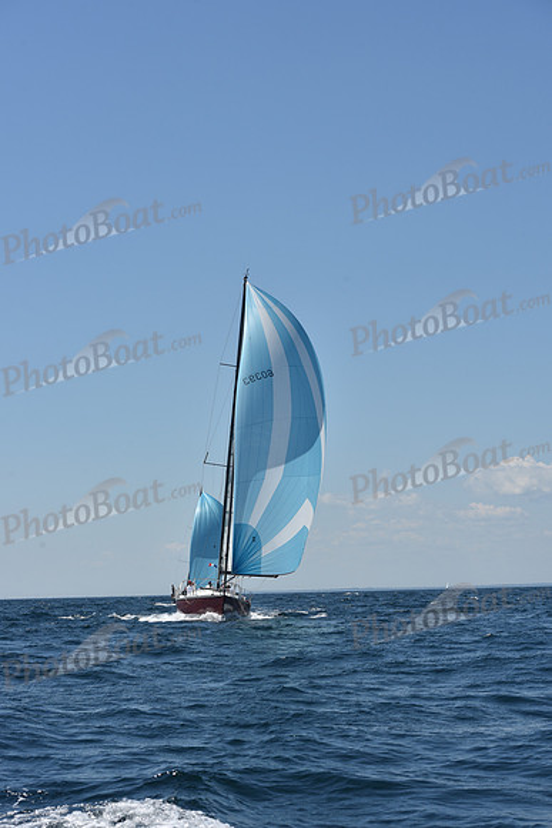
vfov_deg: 28.8
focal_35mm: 70
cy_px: 414
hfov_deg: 19.5
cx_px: 276
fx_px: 1609
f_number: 9
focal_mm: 70
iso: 200
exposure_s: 1/1000
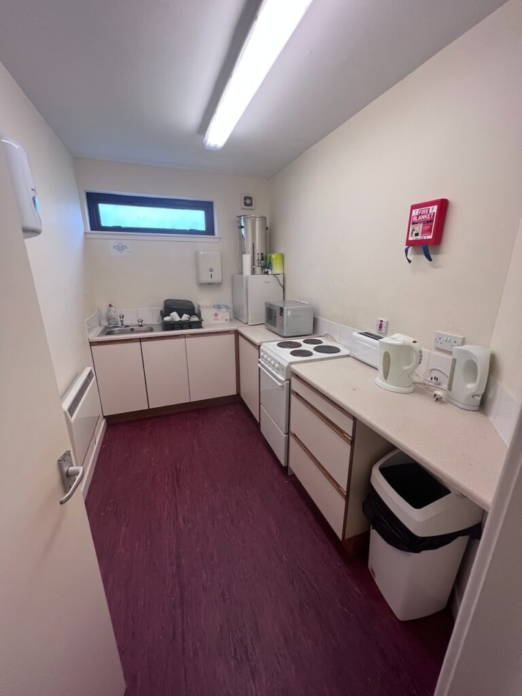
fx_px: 261
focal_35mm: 13
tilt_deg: -15.7
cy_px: 348
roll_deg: +1.3
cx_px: 261
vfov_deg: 106.2
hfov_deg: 89.9
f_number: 1.8
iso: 160
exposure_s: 1/100
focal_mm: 1.57
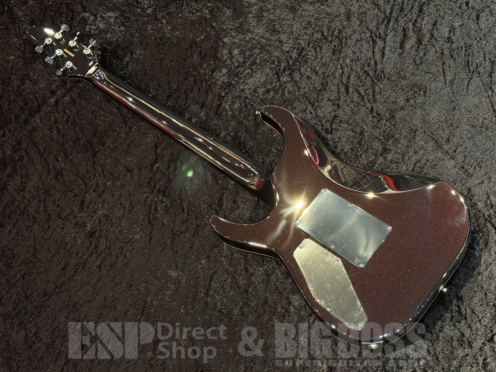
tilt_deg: -60.7
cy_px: 186
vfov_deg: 30.3
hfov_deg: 39.7
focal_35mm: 48
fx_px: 688
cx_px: 248
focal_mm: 6.76
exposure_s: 1/40
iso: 500
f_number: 1.78
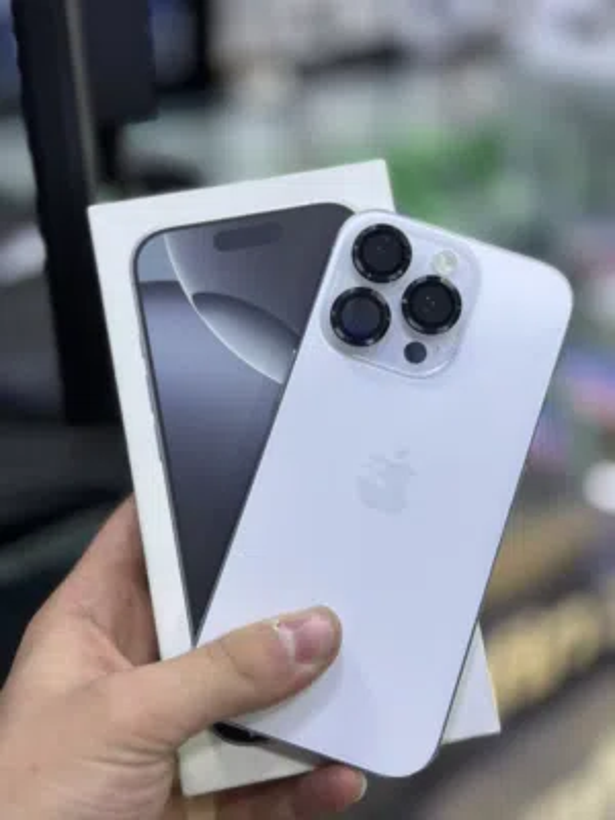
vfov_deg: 39.7
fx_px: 1137
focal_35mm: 48
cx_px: 308
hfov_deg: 30.3
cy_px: 410
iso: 64
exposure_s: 1/131
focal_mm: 6.86
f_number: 1.78
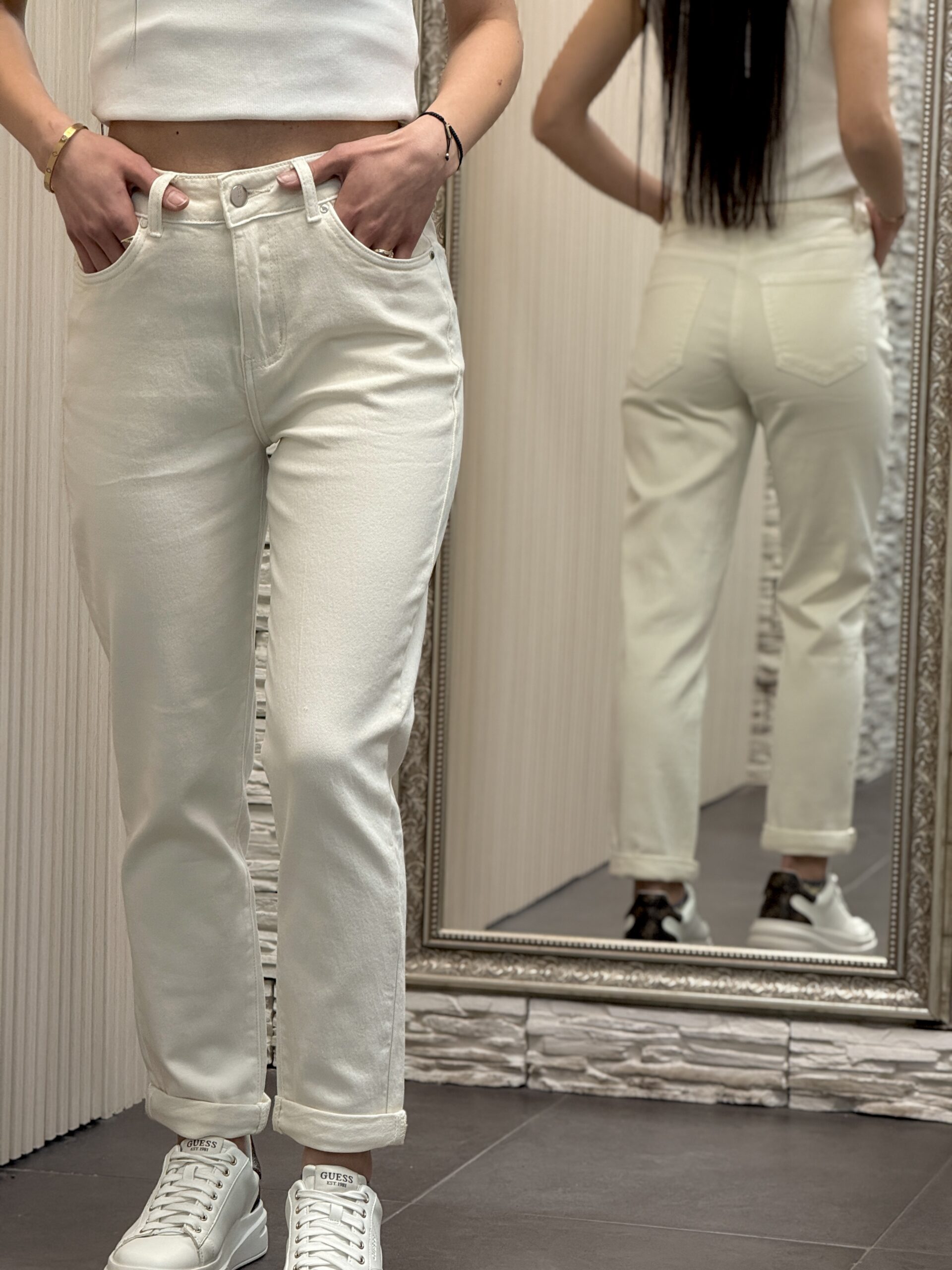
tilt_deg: -3.9
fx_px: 4400
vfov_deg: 16.4
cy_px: 635
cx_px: 476
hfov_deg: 12.3
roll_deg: -1.9
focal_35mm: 120
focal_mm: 15.66
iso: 125
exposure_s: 1/100
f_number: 2.8
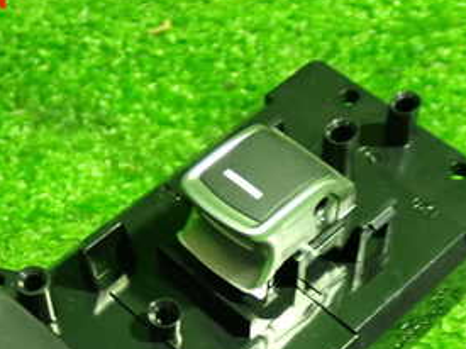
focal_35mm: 83
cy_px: 357
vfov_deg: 17.3
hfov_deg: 23.6
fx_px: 1117
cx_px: 207
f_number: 2.7
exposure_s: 1/30
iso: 800
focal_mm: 6.83
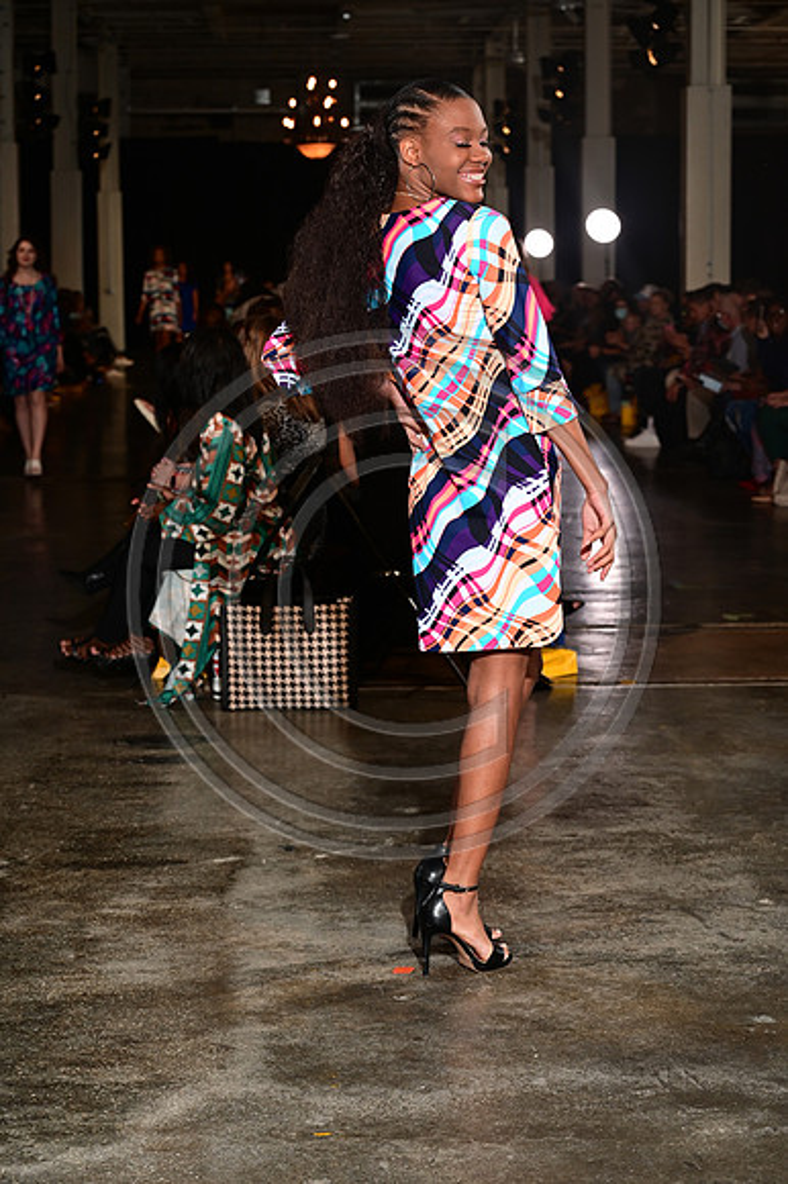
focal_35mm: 78
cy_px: 592
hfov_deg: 17.5
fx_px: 2564
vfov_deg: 26.0
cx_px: 394
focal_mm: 78
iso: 1000
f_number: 6.3
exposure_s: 1/160
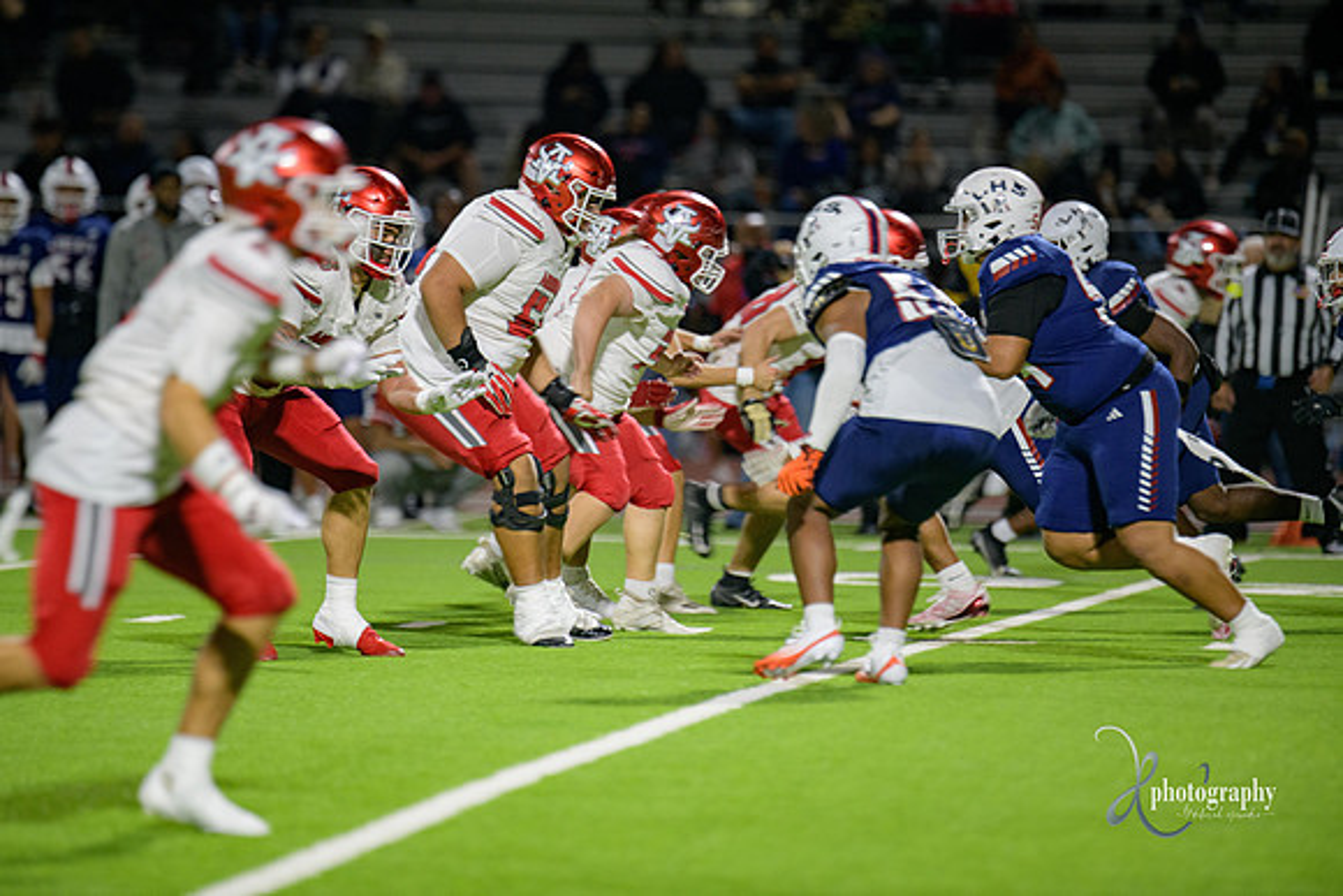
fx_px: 11194
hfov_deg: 6.9
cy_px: 448
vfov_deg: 4.6
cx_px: 672
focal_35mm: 300
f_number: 2.8
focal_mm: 300
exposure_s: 1/250
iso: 2000
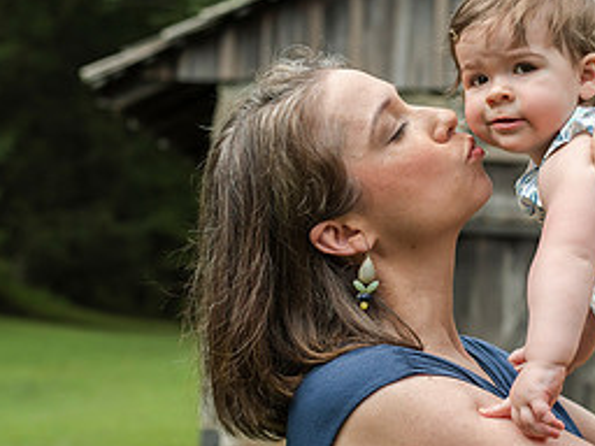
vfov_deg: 13.6
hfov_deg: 17.9
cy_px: 233
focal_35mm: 109
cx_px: 479
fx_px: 1874
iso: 400
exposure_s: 1/2000
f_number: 4
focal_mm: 50
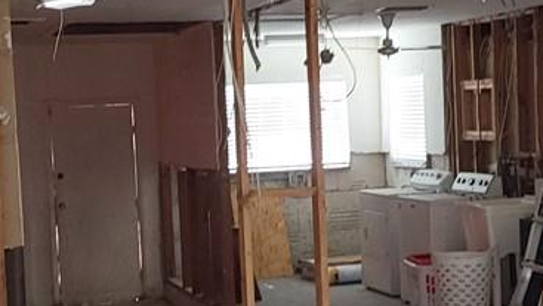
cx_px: 271
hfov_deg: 25.0
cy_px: 173
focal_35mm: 85
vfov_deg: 14.3
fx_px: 1225
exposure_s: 1/40
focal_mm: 2.91
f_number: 1.9
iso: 200
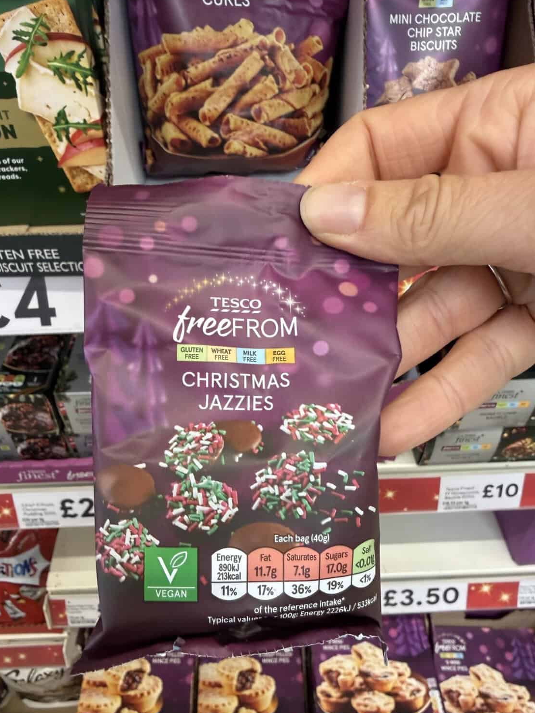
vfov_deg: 67.2
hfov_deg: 53.0
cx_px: 246
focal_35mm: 26
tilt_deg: -43.3
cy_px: 380
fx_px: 536
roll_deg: +1.0
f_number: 2.2
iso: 200
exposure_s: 1/100
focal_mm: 2.22
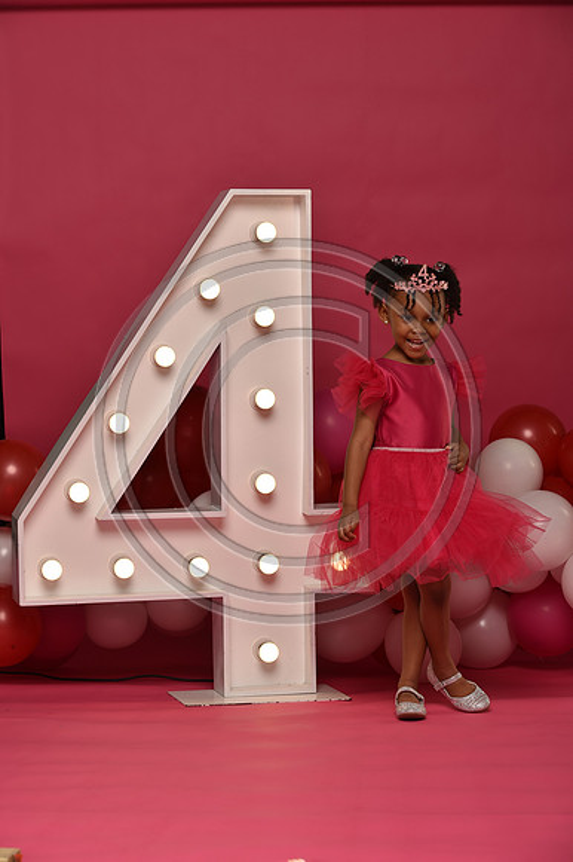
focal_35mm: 82
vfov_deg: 24.8
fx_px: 1960
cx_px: 286
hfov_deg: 16.6
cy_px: 431
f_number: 5.6
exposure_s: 1/160
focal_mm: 82
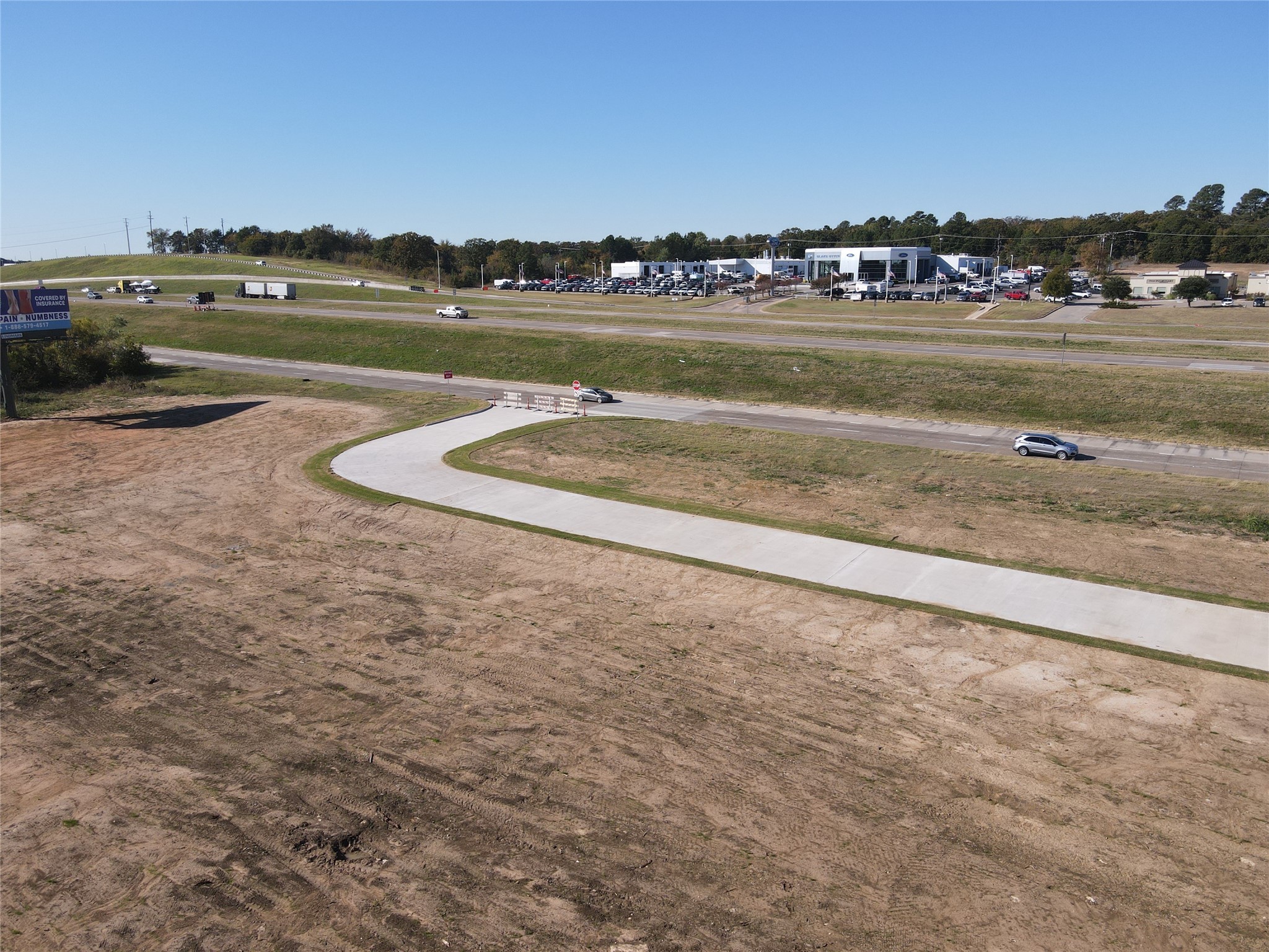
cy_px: 476
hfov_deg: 71.6
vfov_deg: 56.8
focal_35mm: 24
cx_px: 634
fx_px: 880
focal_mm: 4.5
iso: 100
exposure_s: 1/725
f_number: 2.8
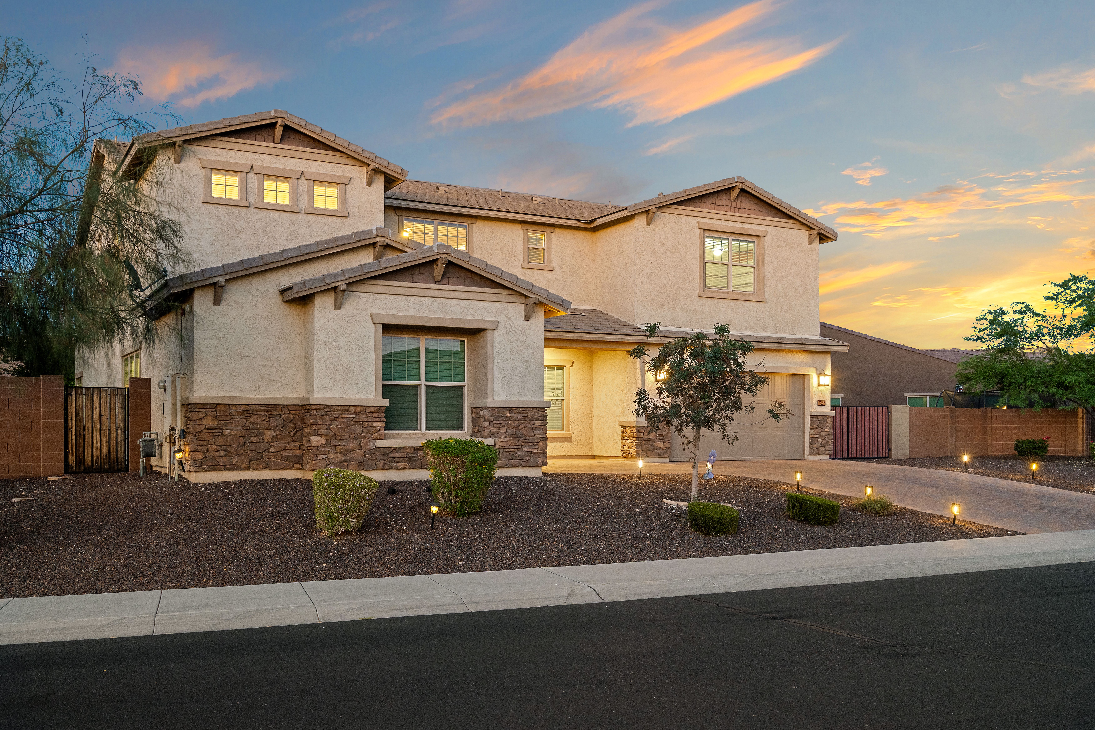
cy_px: 365
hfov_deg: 57.2
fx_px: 1004
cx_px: 548
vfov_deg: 40.0
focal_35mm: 33
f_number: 8
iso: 800
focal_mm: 33
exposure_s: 1.3
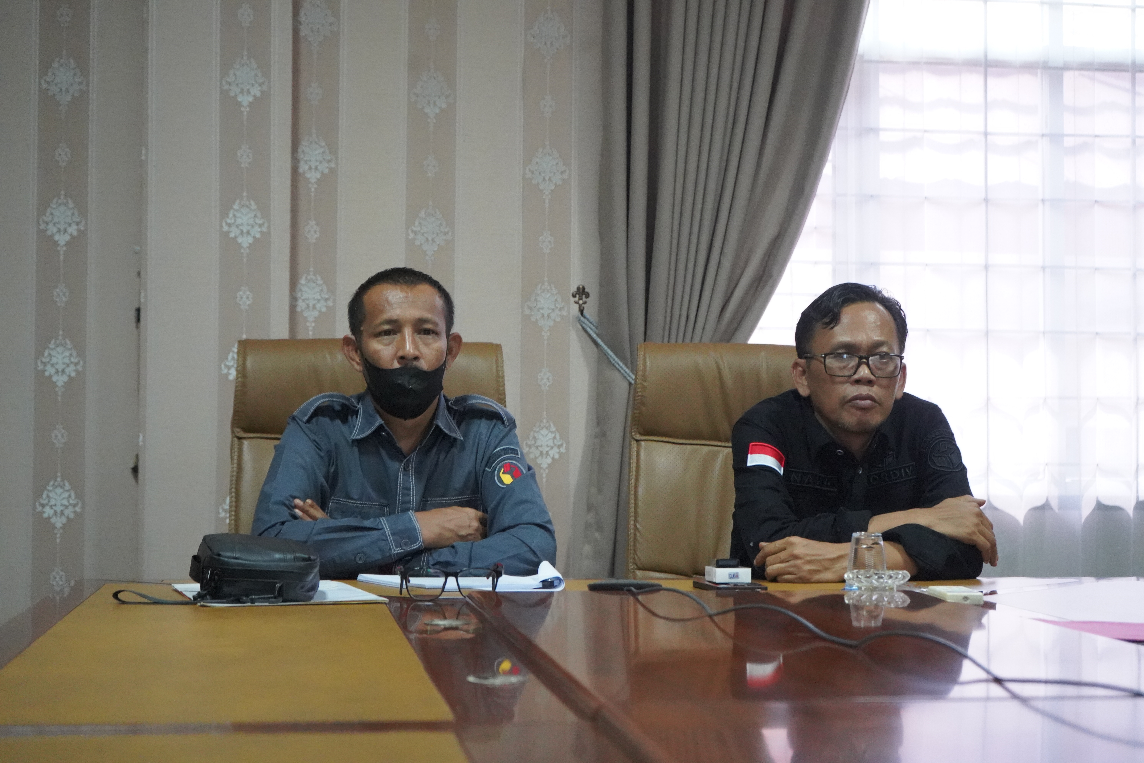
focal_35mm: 64
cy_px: 382
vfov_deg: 21.2
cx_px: 572
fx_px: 2034
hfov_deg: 31.4
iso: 12800
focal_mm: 64
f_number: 5.6
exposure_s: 1/100
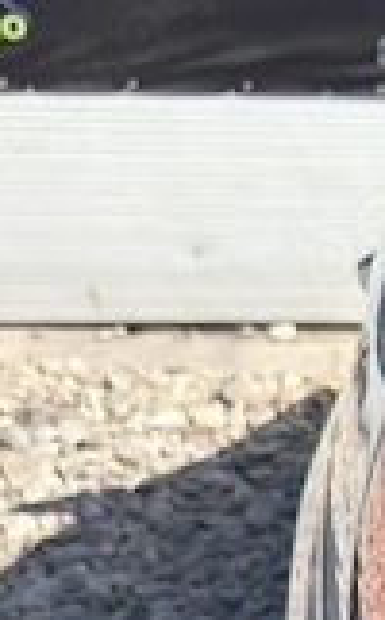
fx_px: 1602
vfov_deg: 20.5
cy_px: 743
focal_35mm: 95
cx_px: 835
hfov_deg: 11.8
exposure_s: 1/22727
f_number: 1.78
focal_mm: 6.76
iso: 400
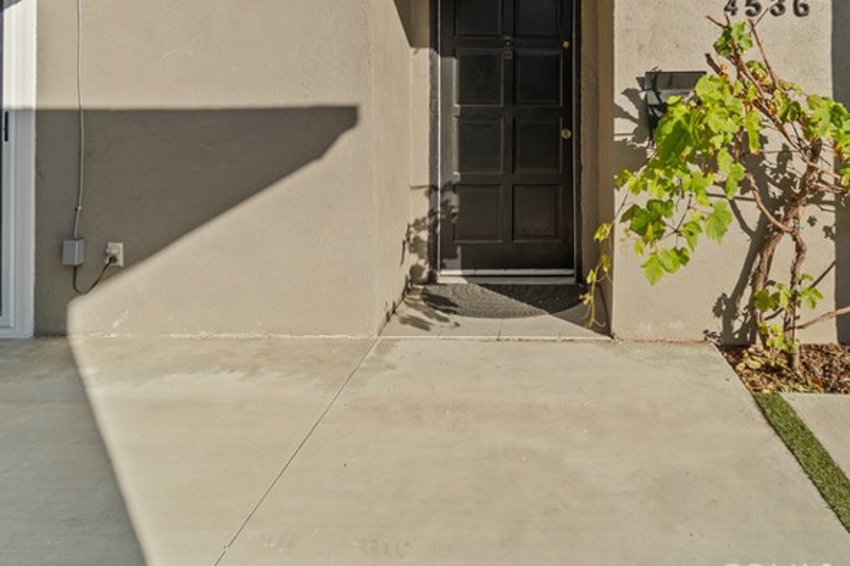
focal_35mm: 26
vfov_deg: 46.7
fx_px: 614
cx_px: 558
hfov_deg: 67.7
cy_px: 107
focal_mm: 10
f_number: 4
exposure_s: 1/250
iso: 200
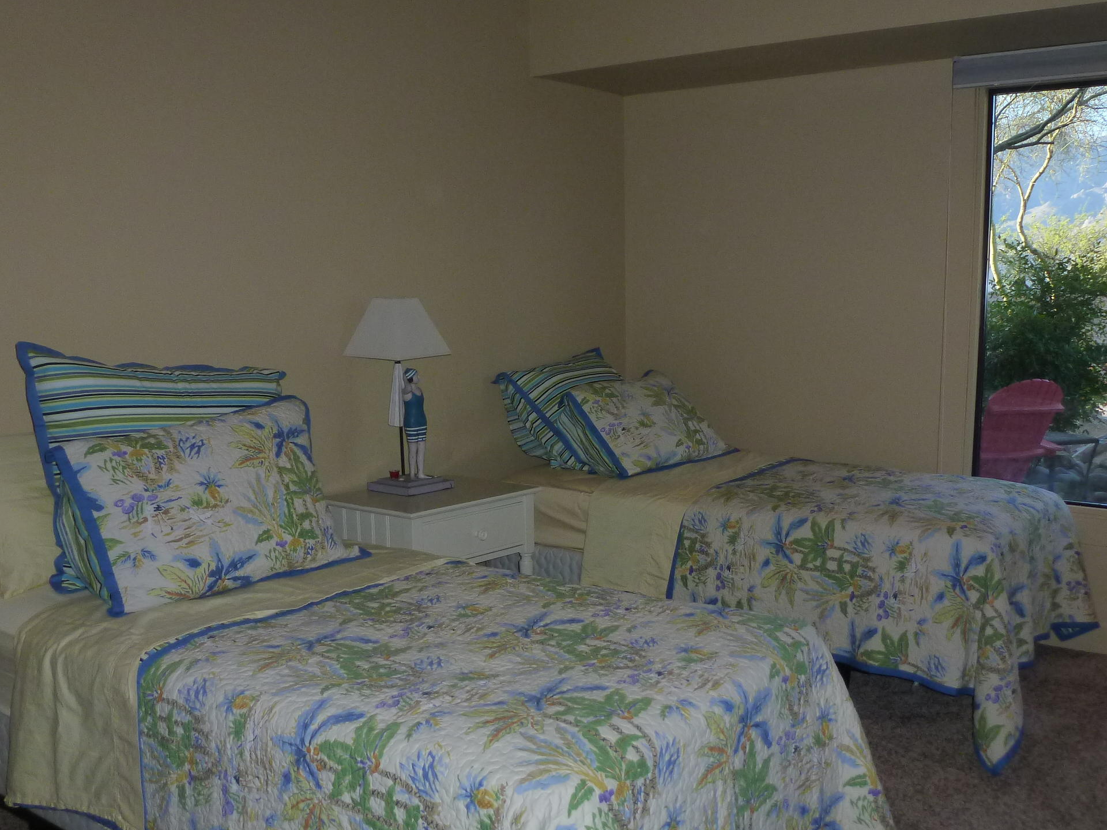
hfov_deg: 56.5
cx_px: 655
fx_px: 1023
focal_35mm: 32
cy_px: 474
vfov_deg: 44.0
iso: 160
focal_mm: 4.3
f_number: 3.3
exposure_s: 1/125
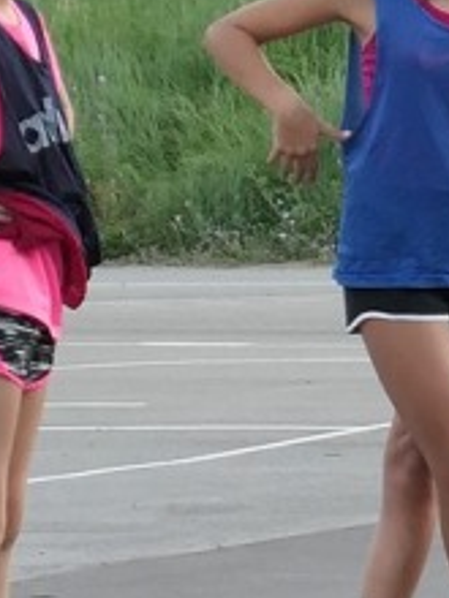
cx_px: 169
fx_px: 9789
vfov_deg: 3.5
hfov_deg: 2.6
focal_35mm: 566
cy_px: 435
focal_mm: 26.4
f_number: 2.8
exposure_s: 1/125
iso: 400
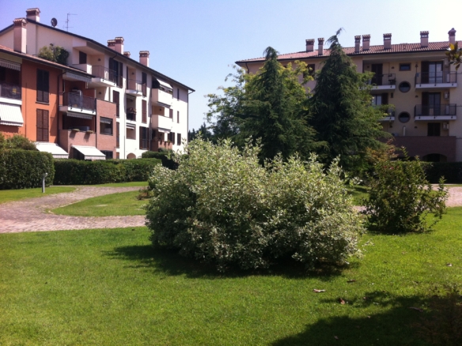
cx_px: 231
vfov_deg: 40.7
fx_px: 467
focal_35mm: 35
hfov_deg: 52.6
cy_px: 173
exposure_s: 1/1040
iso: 80
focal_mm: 3.85
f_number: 2.8
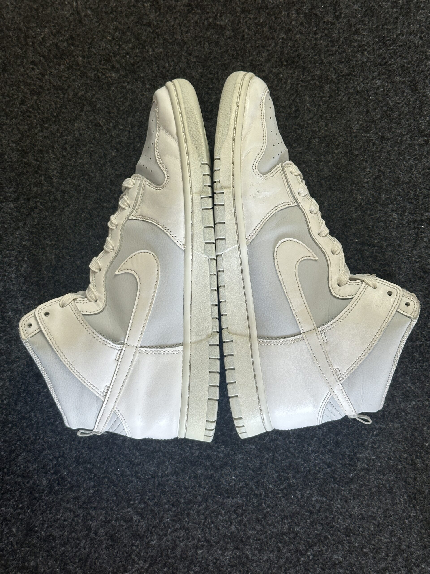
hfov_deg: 30.3
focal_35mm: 48
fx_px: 795
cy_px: 287
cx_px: 215
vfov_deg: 39.7
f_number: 1.78
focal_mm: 6.86
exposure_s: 1/50
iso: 64
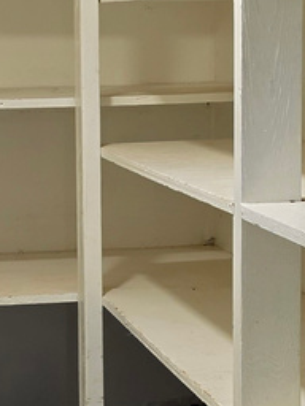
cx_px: 140
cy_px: 265
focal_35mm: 138
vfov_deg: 14.3
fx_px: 1621
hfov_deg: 10.7
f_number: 1.4
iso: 250
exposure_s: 1/120
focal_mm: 6.5
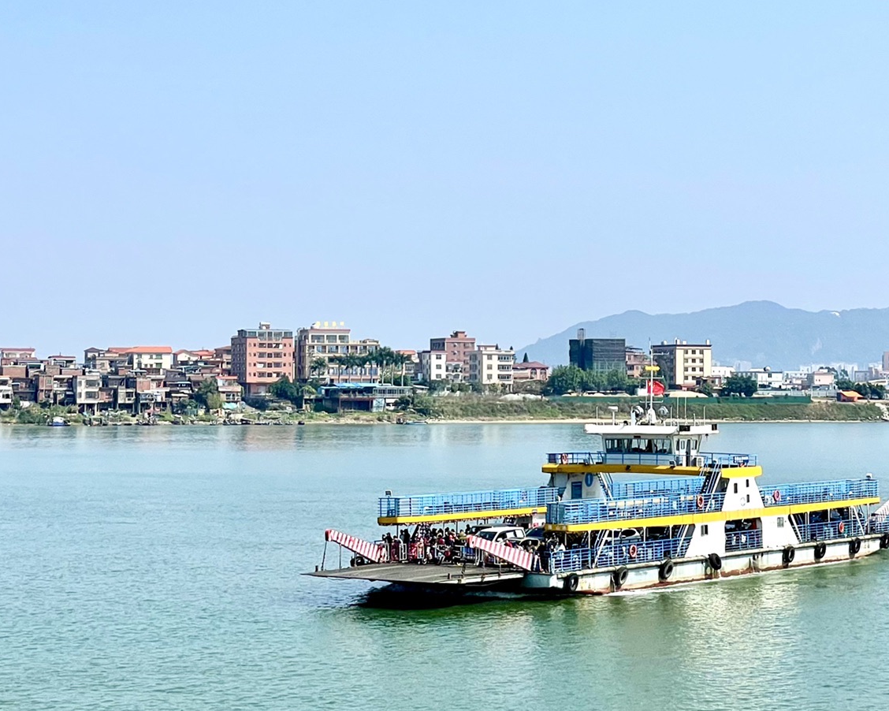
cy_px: 262
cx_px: 493
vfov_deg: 17.1
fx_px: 2368
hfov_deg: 21.3
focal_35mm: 90
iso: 25
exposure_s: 1/2817
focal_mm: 6
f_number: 2
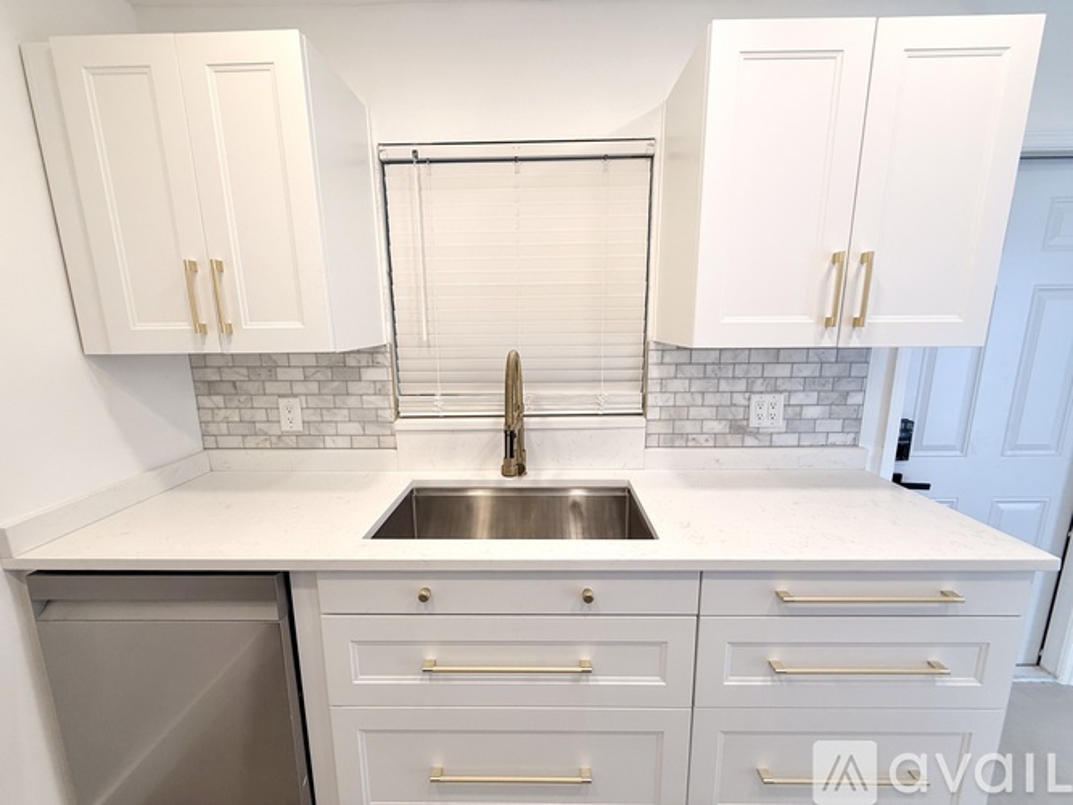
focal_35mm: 14
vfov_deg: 85.7
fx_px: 434
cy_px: 402
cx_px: 536
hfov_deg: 102.1
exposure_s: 1/120
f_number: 2.2
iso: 64
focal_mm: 2.22
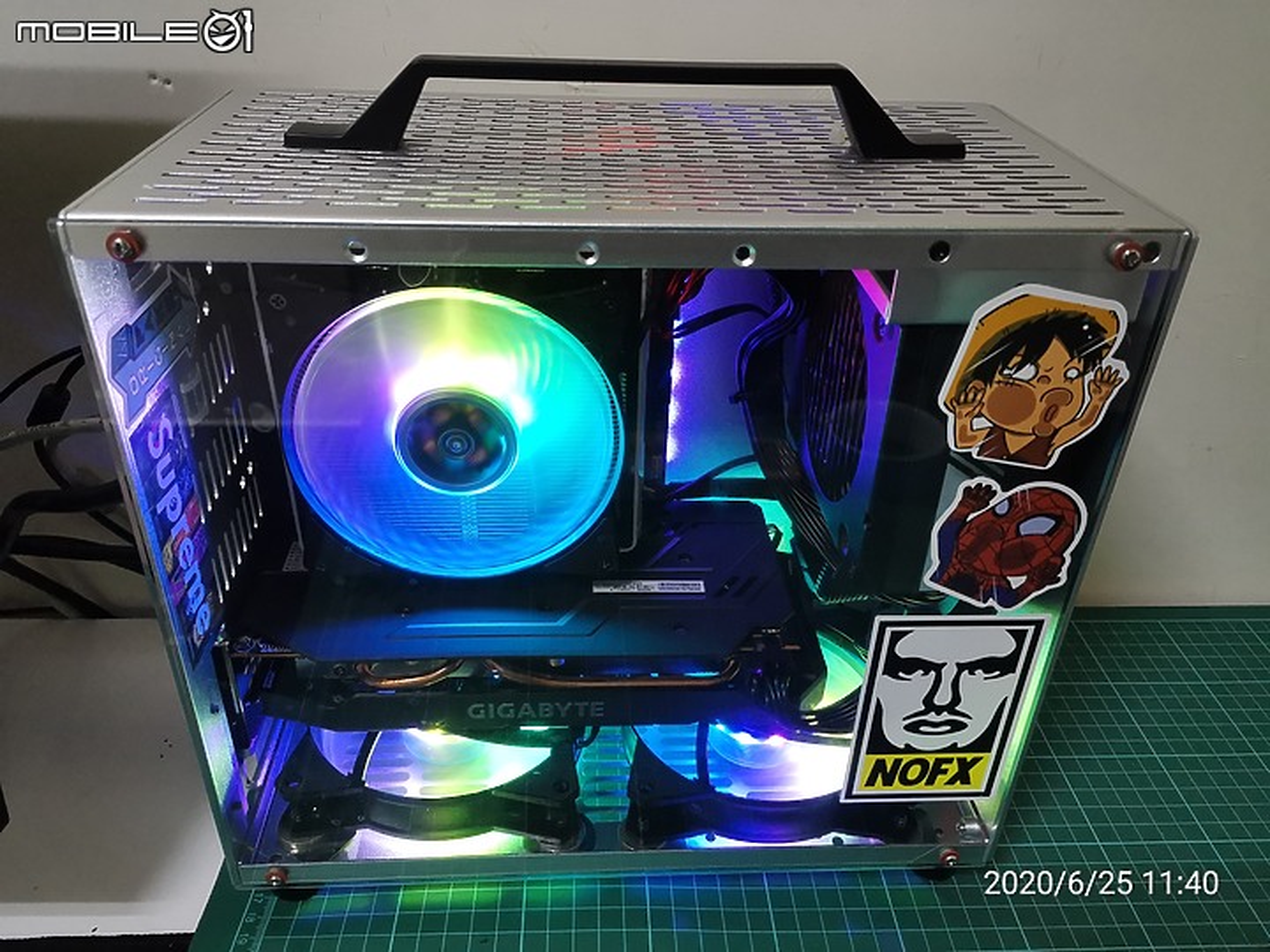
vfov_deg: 51.4
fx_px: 991
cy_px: 476
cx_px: 635
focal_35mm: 27
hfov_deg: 65.3
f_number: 1.8
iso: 320
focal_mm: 4.75
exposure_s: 1/60
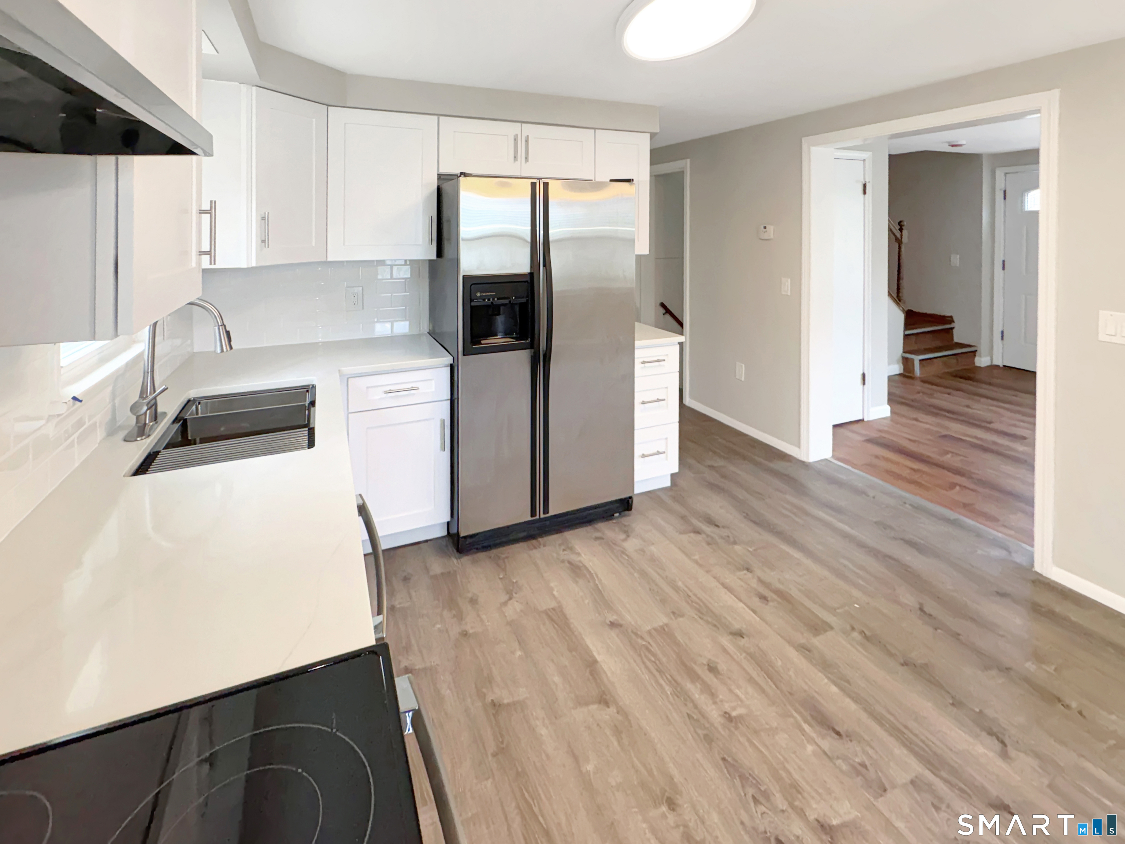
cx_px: 562
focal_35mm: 14
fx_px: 455
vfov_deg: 85.7
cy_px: 422
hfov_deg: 102.1
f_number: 2.2
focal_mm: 2.22
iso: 80
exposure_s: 1/120
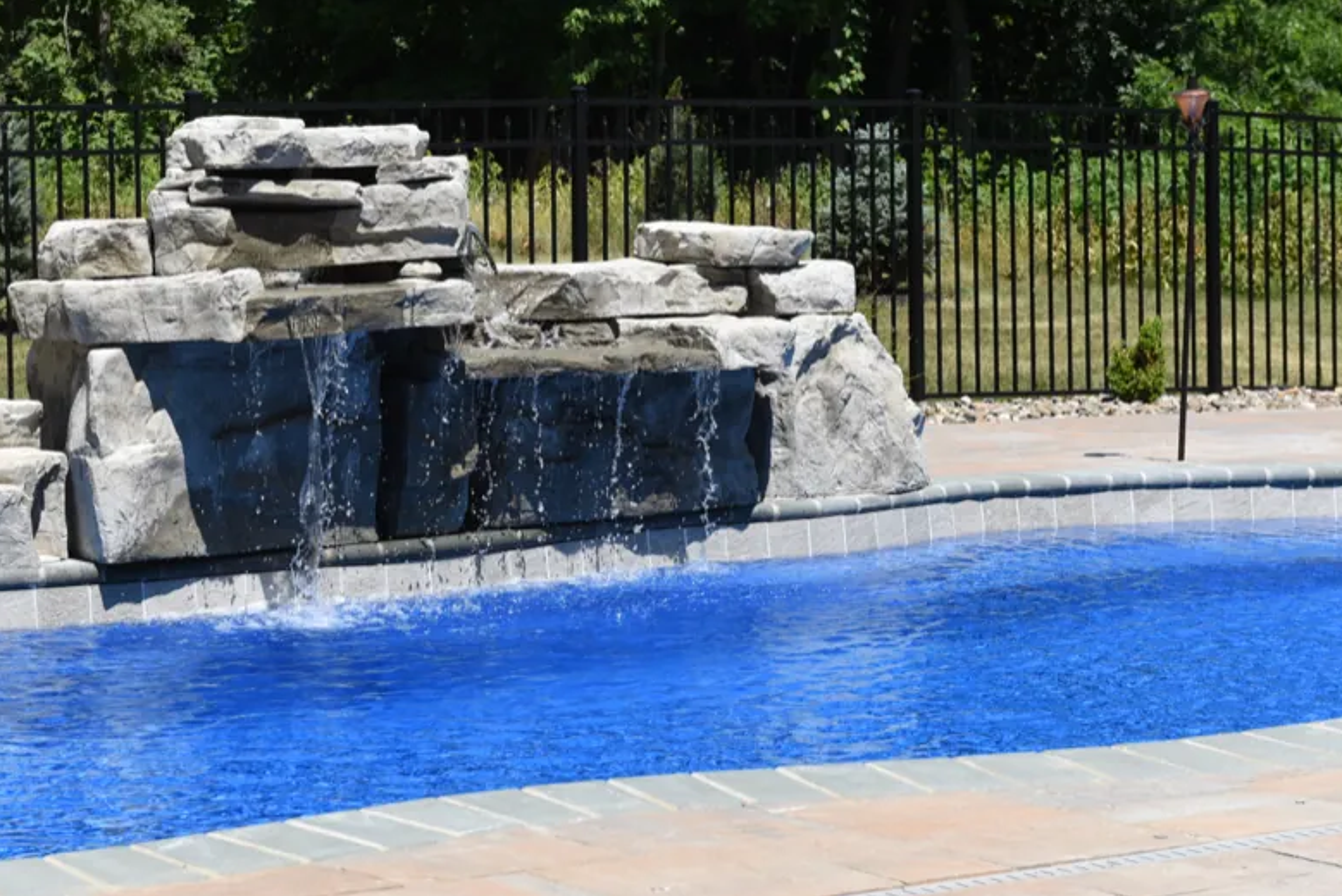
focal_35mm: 92
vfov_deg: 14.9
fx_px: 3431
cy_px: 311
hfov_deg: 22.1
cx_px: 493
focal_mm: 70
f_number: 8
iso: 200
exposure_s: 1/400
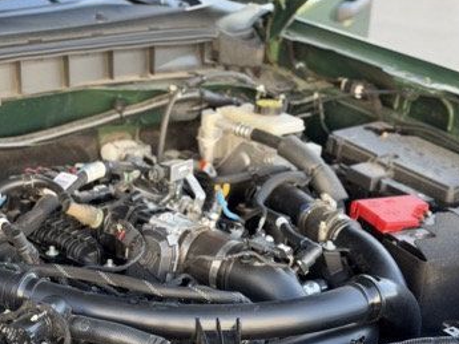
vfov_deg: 16.5
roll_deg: +1.9
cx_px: 104
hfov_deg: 21.8
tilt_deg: -22.5
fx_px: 1181
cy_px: 263
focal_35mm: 89
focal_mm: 6.76
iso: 80
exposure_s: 1/121
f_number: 1.78
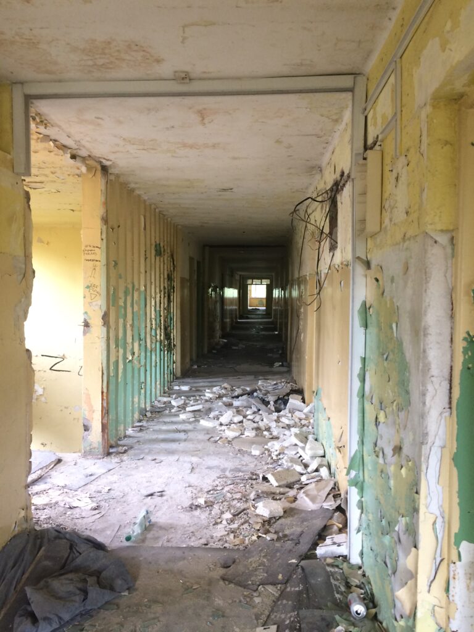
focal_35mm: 29
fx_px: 529
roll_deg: +0.1
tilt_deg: -5.3
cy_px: 316
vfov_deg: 61.7
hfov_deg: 48.2
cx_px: 237
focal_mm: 4.15
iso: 100
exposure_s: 1/33
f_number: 2.2
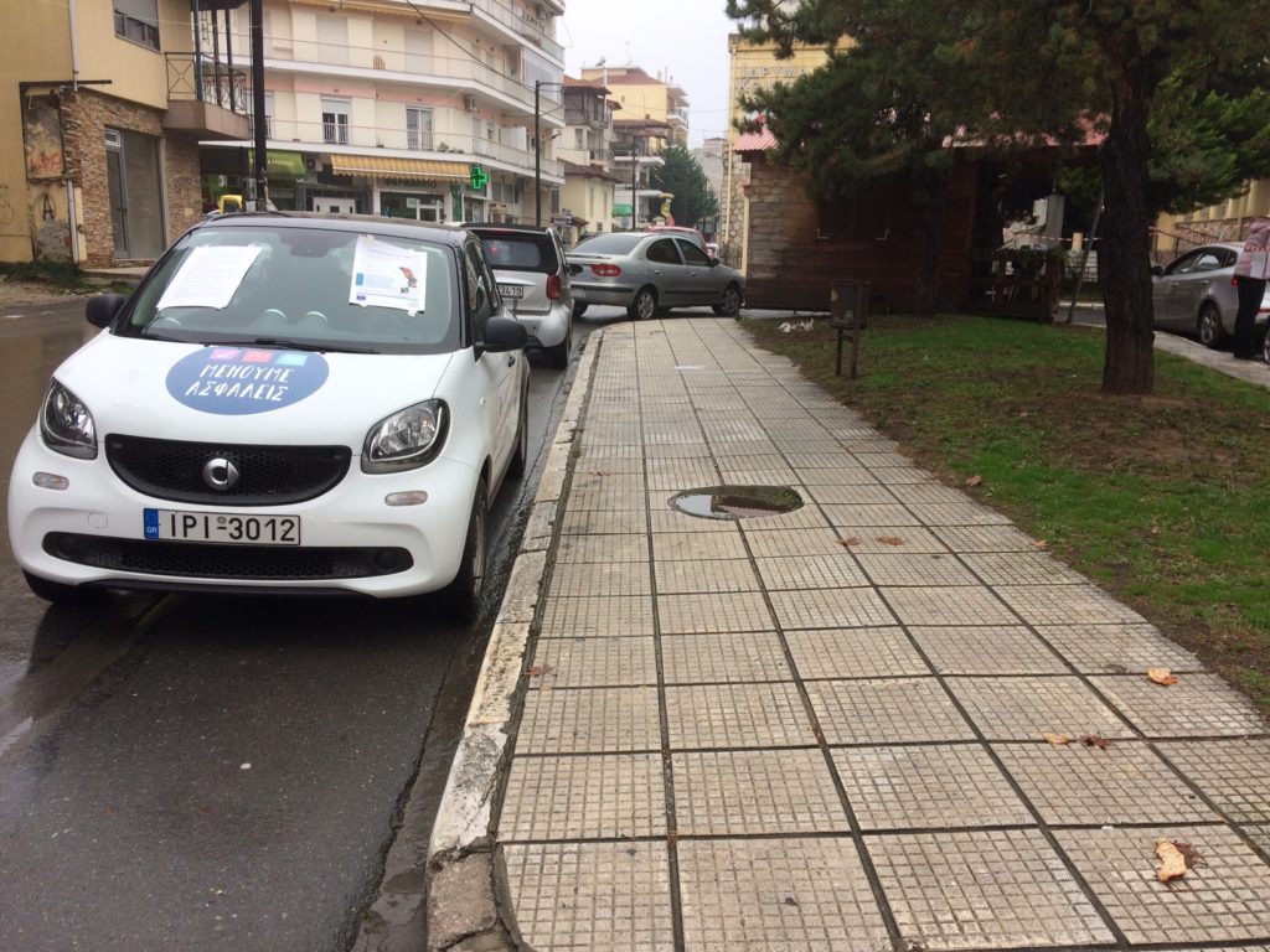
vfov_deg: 48.2
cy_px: 476
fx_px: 1064
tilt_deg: -13.8
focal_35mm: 29
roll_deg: -0.7
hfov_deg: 61.7
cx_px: 635
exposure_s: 1/456
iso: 32
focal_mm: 4.15
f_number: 2.2
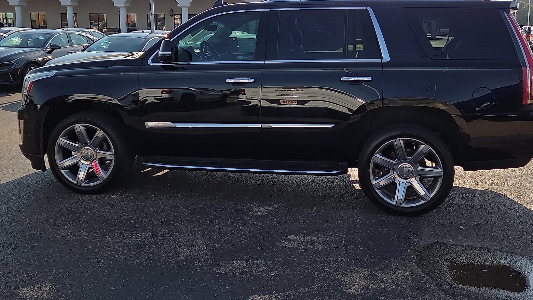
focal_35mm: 38
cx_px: 271
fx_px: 537
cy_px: 101
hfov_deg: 52.8
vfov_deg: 30.9
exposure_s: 1/3333
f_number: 1.8
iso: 25
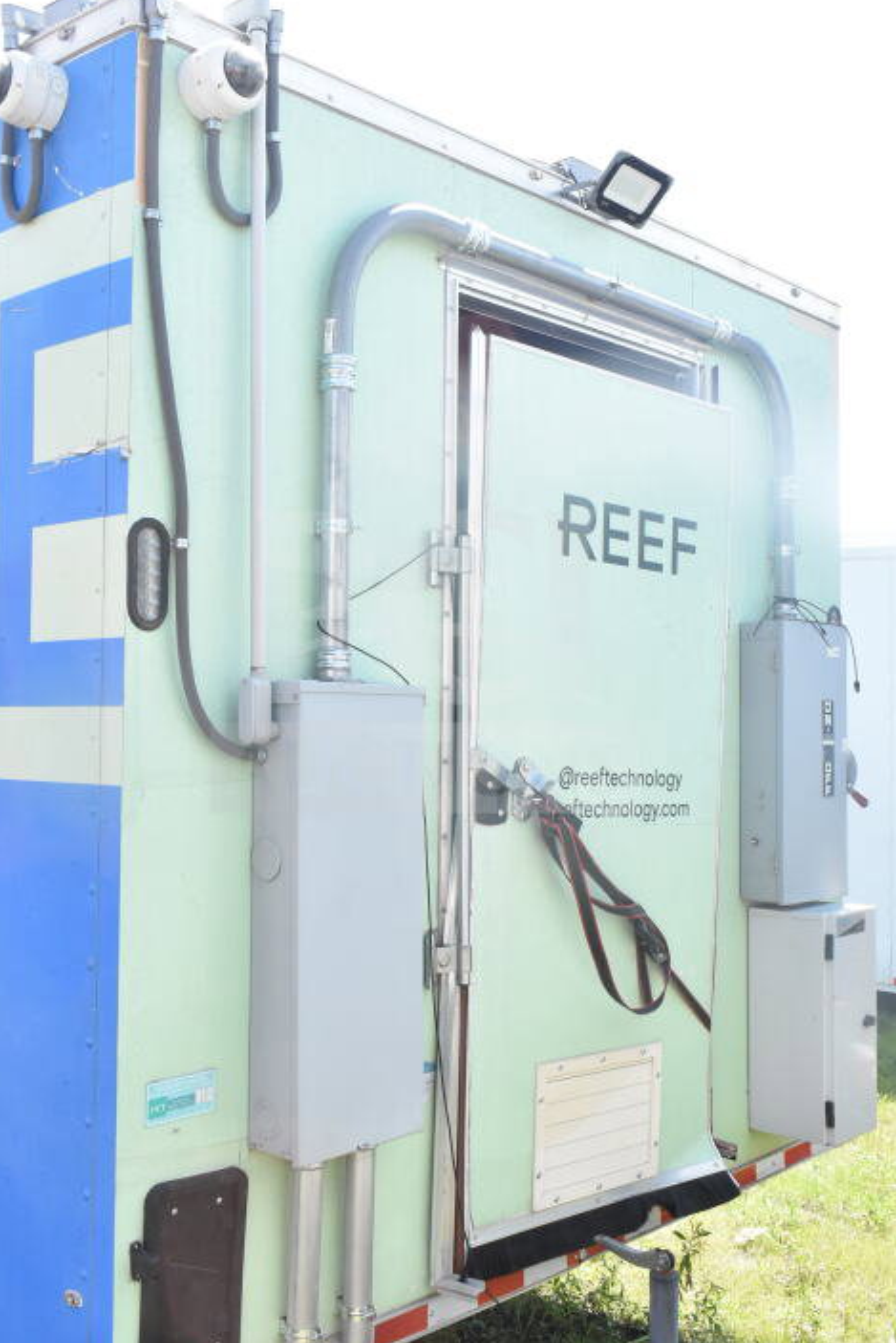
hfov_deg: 34.2
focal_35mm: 39
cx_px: 424
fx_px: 1455
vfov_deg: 49.5
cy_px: 661
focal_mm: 20
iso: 1600
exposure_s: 1/500
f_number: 11
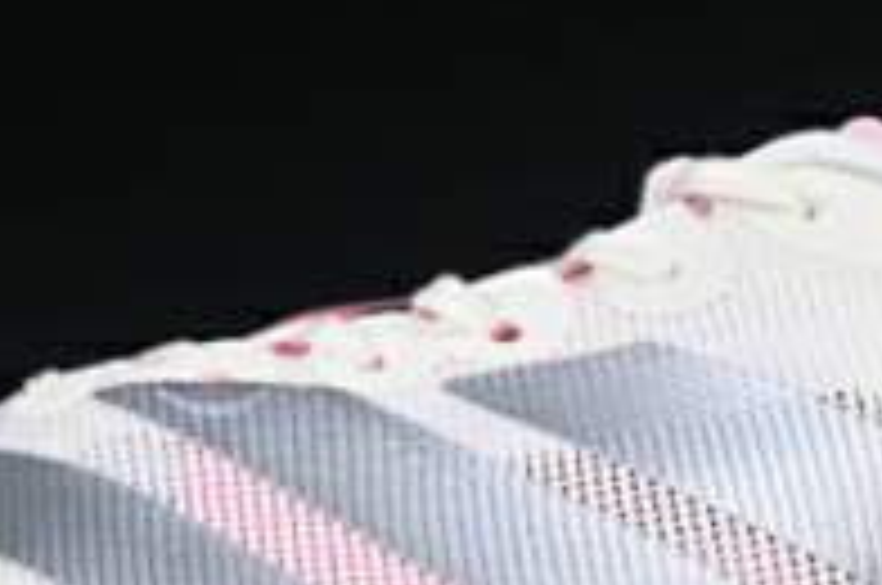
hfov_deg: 7.4
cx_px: 621
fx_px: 6849
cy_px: 320
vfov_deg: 4.9
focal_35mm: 280
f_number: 8
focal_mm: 50
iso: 160
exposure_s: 1/80
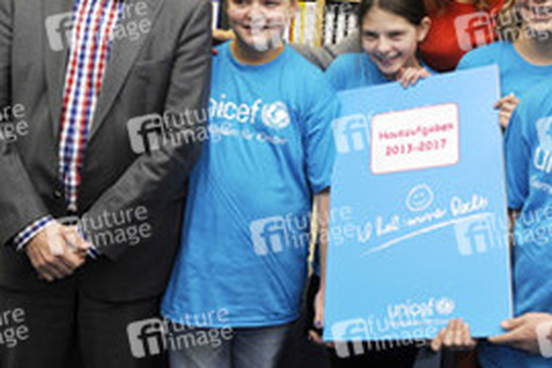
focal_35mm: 45
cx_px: 329
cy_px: 78
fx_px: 690
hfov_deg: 43.4
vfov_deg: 29.2
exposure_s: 1/125
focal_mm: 27
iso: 1000
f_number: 5.6
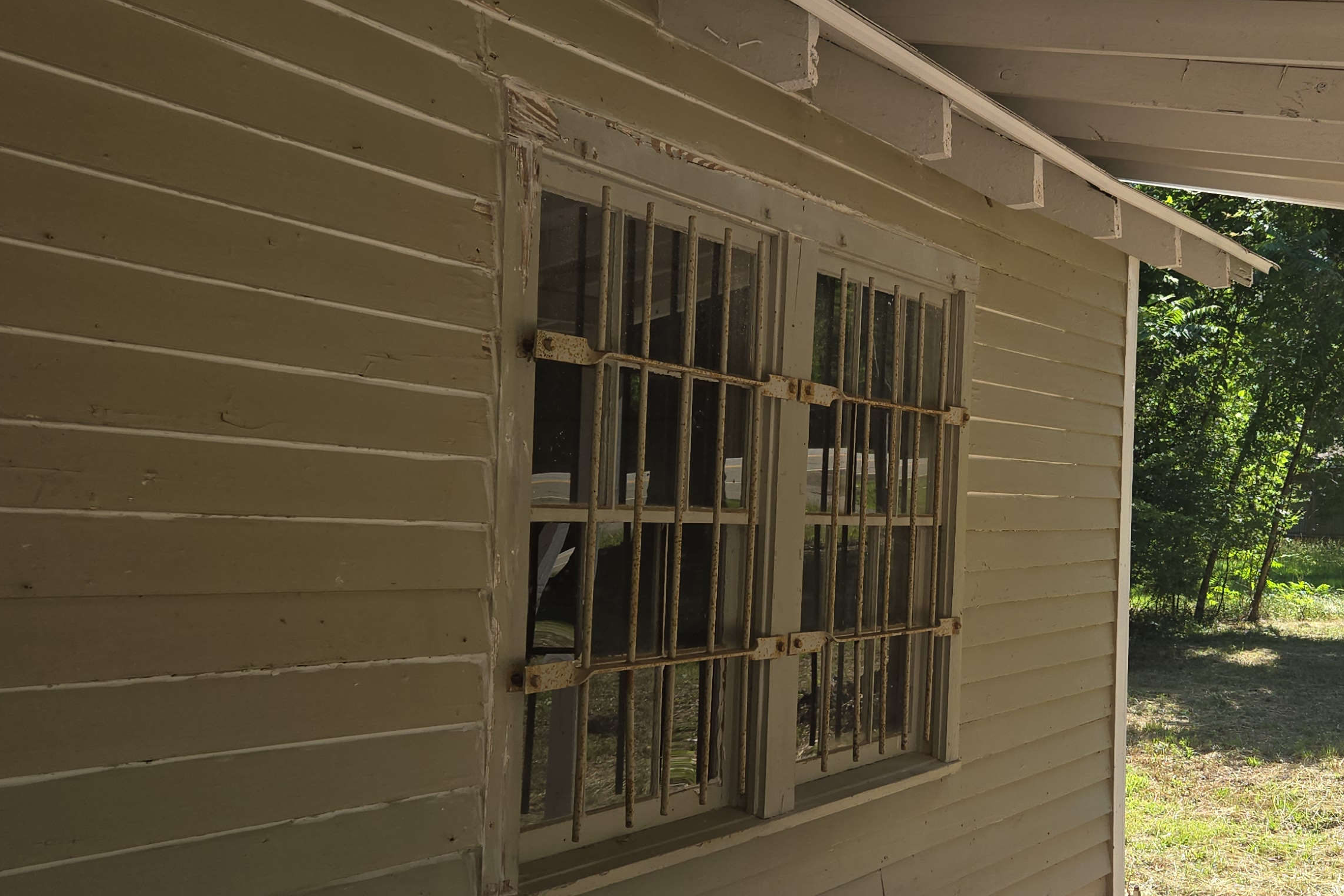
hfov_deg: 45.7
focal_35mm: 42
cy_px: 521
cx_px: 891
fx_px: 1568
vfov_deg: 31.8
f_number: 1.8
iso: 25
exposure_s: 1/654
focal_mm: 5.4
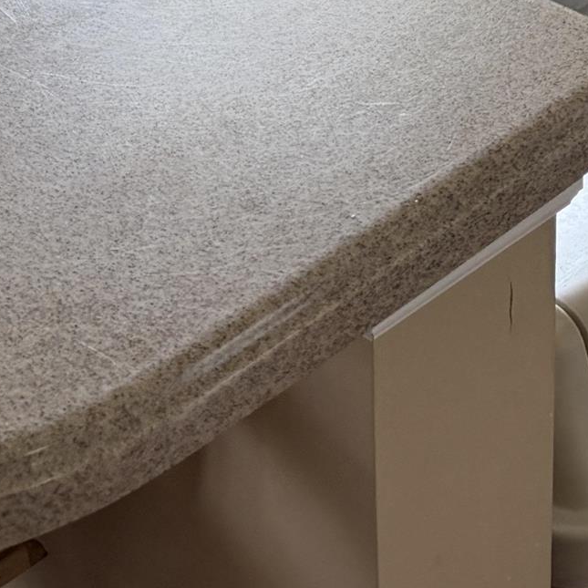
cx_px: 628
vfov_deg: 15.5
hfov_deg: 16.7
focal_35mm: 101
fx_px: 1941
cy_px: -367
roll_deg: -0.3
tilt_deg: -18.6
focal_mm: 6.76
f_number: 1.78
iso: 200
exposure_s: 1/70
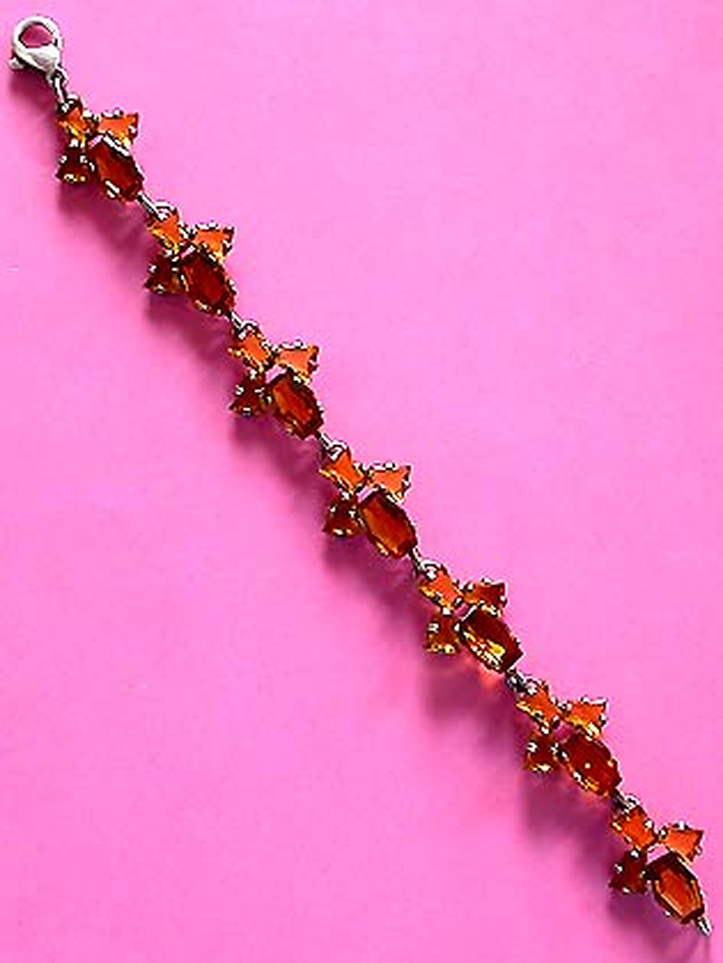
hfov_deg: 37.7
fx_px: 1058
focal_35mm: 38
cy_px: 482
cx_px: 362
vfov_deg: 49.0
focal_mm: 7.85
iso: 100
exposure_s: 1/46.9
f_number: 3
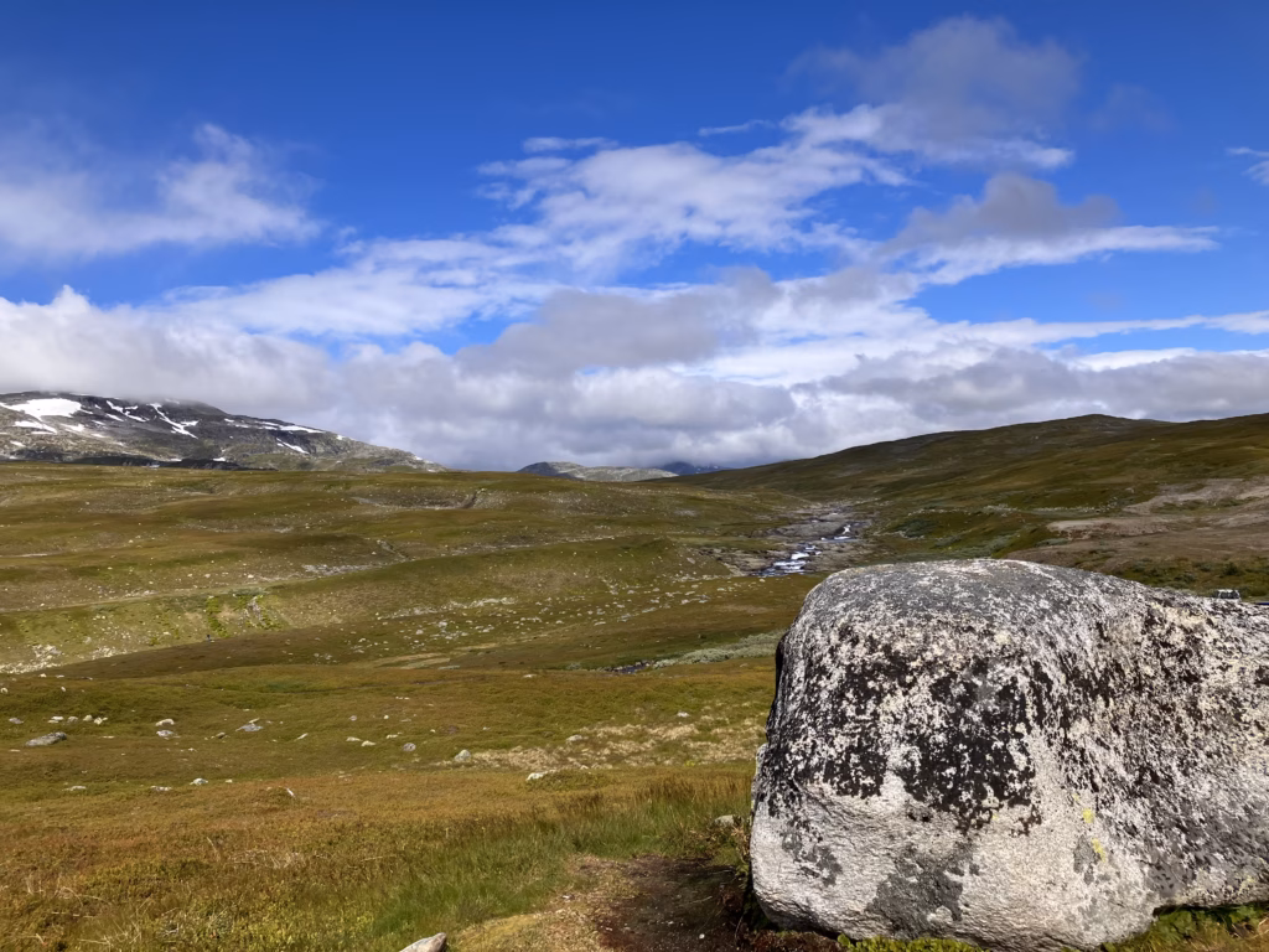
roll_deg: +4.2
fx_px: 1026
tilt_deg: +3.5
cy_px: 476
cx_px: 634
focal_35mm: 28
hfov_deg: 63.4
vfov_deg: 49.7
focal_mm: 3.99
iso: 32
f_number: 1.8
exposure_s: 1/4049
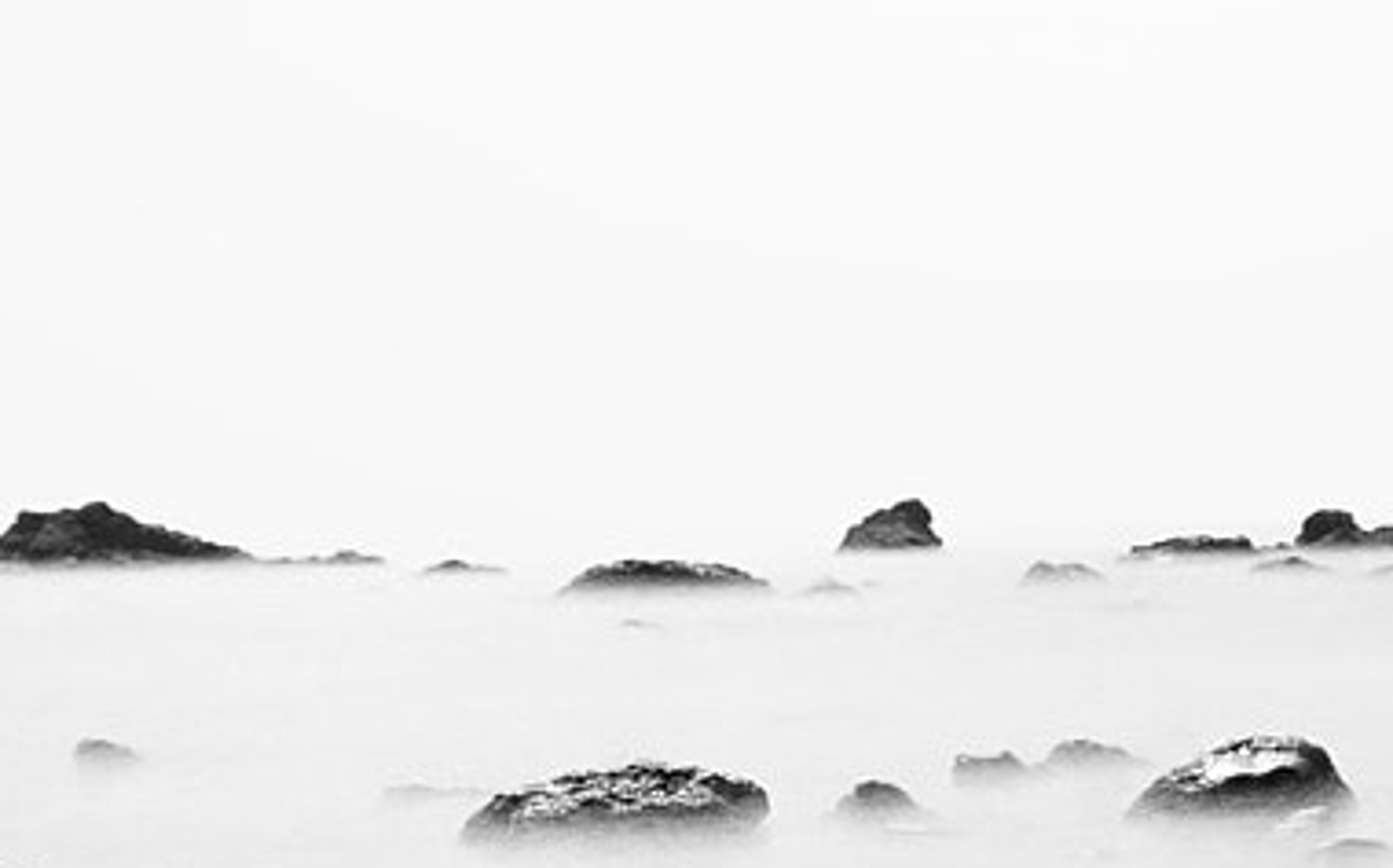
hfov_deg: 17.6
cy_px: 1280
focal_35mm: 103
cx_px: 2247
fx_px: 3908
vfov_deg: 12.1
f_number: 8
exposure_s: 1/320
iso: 100
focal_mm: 24
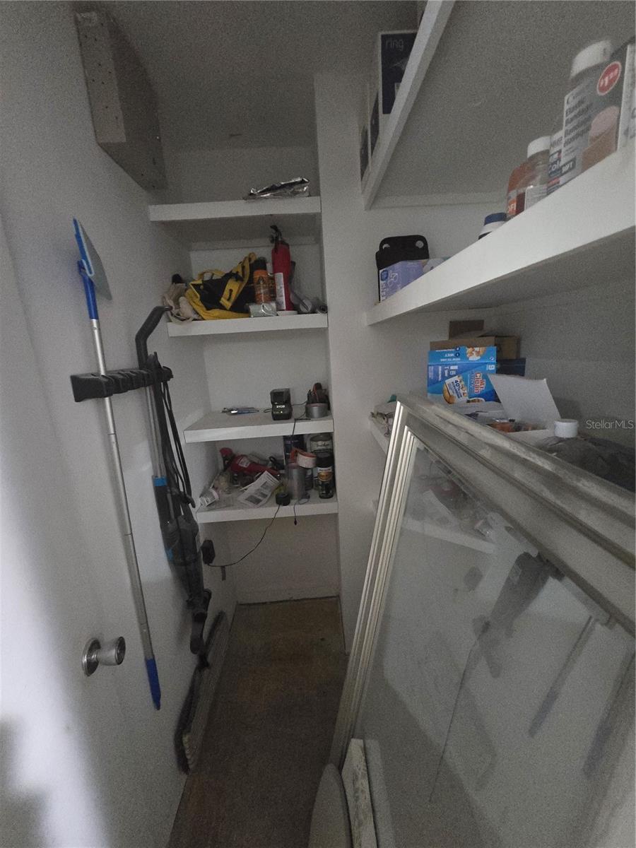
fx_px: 318
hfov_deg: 89.9
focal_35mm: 13
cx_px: 318
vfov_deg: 106.2
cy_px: 424
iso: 1600
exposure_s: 1/24
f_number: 2.2
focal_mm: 2.2
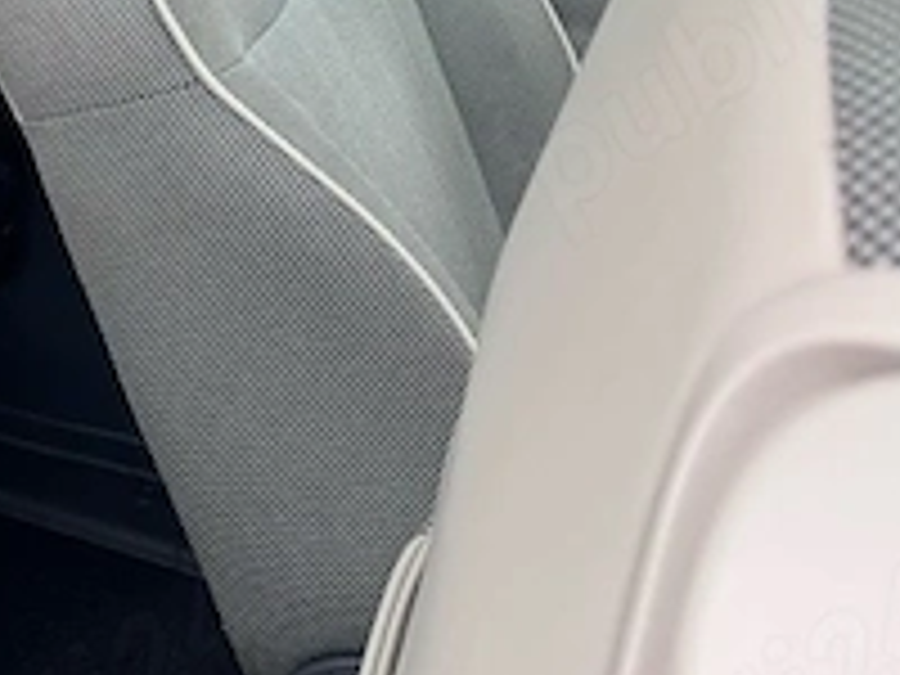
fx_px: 1872
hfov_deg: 22.7
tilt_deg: -24.6
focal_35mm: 72
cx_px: -405
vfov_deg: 19.9
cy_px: 14
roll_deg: -2.0
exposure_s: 1/481
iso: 80
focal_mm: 6.76
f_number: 1.78
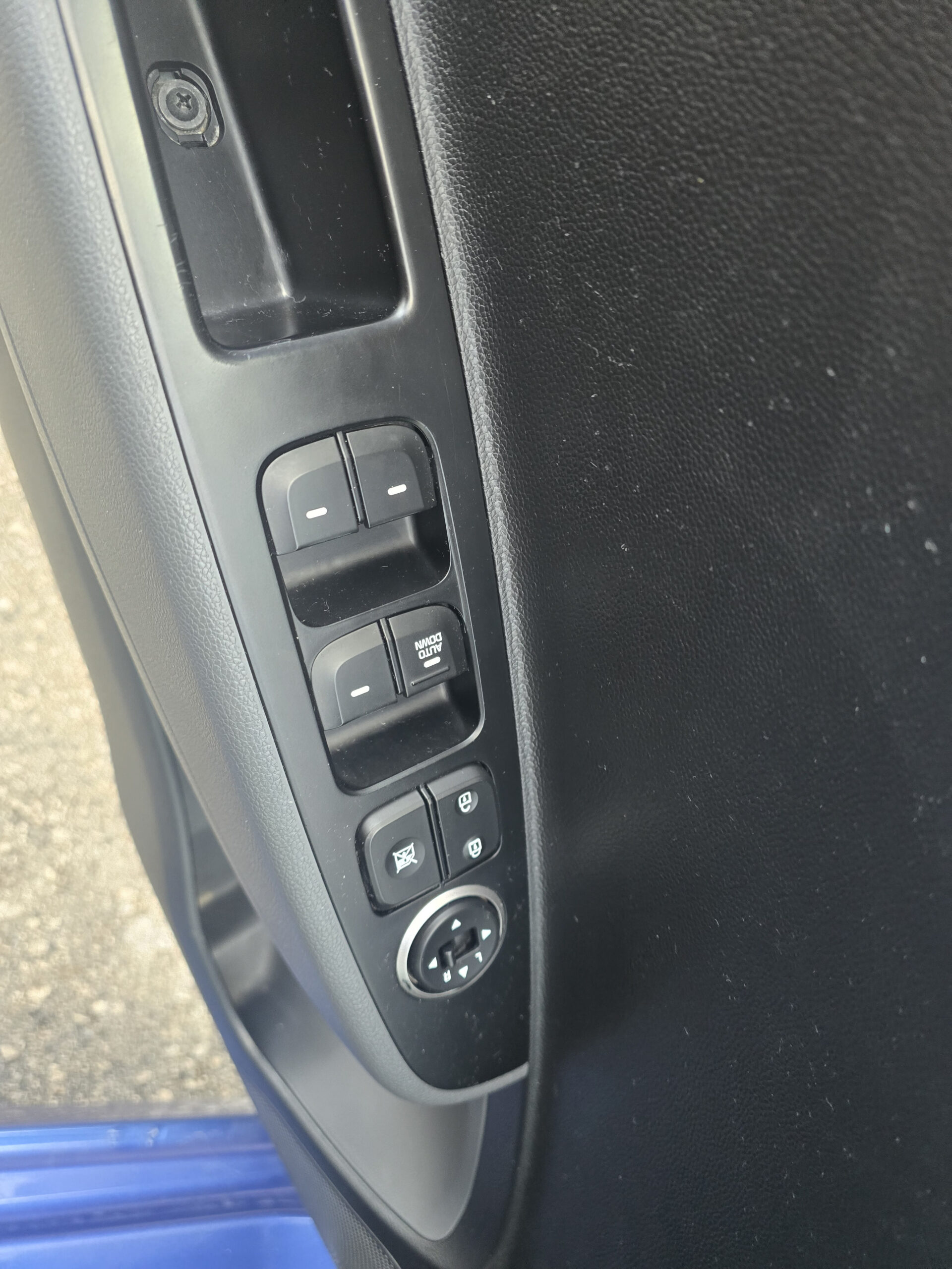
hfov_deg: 58.9
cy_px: 634
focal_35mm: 23
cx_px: 476
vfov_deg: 73.9
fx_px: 843
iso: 500
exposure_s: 1/100
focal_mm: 6.3
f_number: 1.7
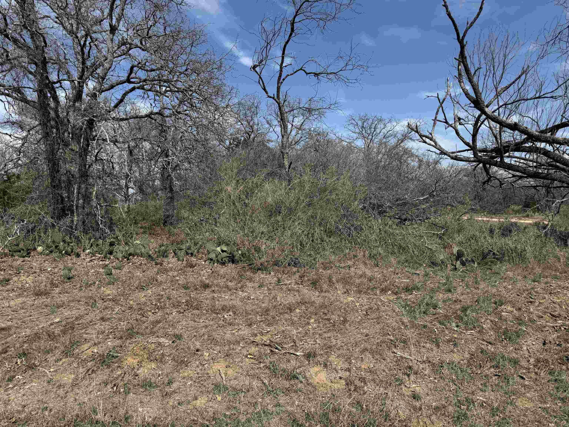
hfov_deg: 71.6
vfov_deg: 56.8
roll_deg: -0.5
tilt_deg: -8.1
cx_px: 284
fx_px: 394
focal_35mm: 24
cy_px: 214
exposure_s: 1/5348
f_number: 1.78
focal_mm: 6.76
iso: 80
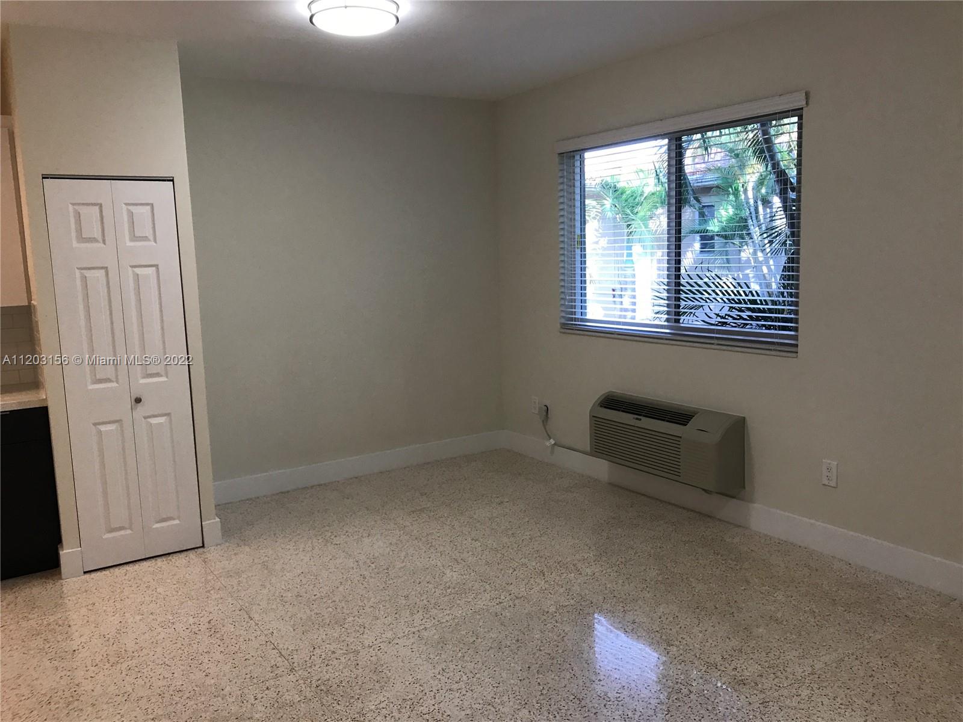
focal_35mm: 28
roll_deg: +1.4
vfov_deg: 49.7
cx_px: 482
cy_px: 361
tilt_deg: -6.4
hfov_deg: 63.4
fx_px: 779
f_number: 1.8
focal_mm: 3.99
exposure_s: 1/40
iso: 25
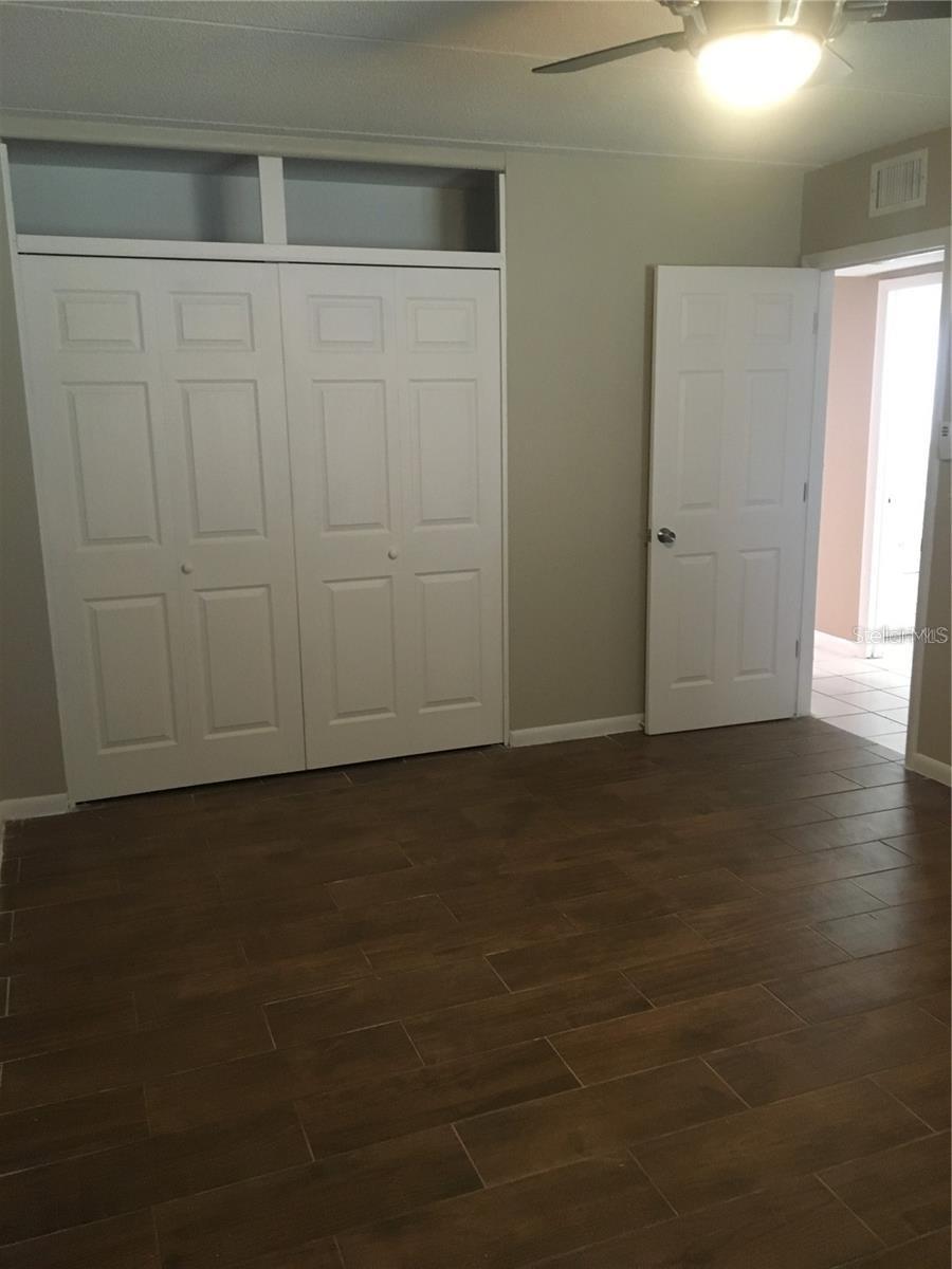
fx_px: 1063
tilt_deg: -12.9
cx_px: 476
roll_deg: +1.4
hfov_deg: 48.2
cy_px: 634
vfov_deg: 61.7
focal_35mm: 29
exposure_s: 1/15
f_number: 2.2
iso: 200
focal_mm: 4.15
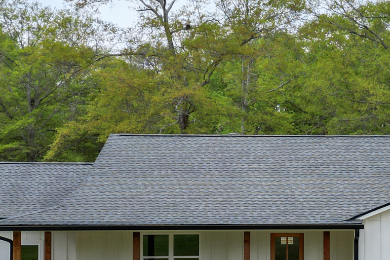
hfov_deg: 25.2
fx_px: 856
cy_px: 180
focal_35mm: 79
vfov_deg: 17.2
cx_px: 314
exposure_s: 1/1600
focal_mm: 6.72
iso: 100
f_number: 1.7
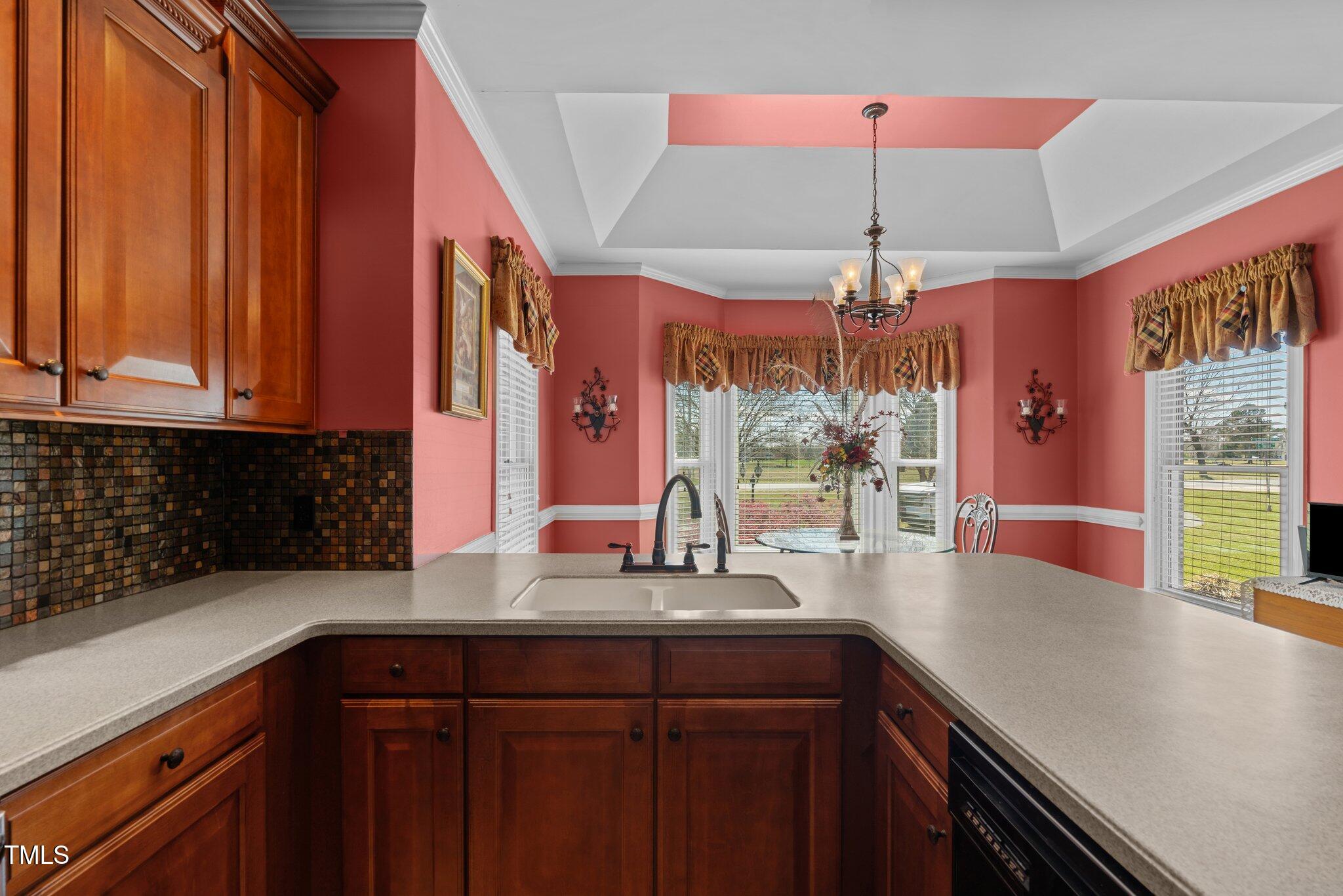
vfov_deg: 72.1
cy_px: 448
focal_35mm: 16
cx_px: 672
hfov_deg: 95.0
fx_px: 616
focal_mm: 16.5
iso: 250
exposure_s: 1/4
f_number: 8
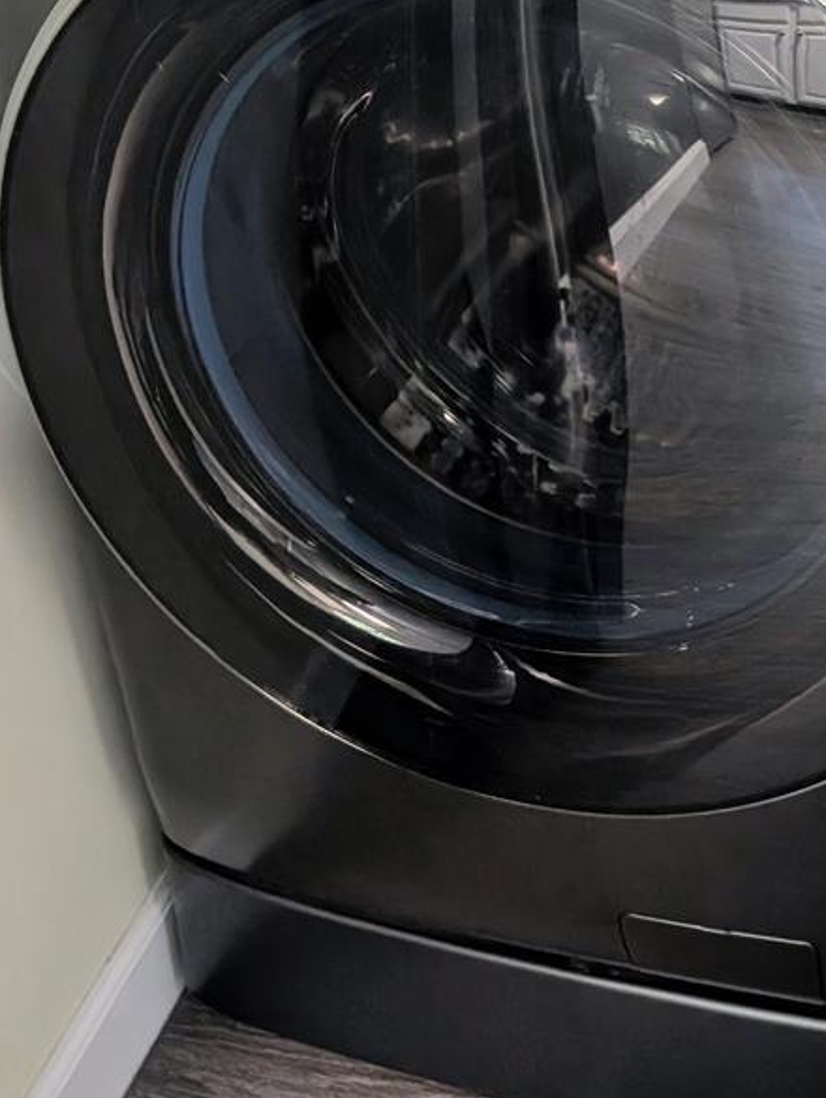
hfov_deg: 23.0
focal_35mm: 63
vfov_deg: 29.1
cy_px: 53
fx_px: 2001
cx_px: 659
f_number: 1.68
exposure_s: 1/30
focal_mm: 6.9
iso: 76
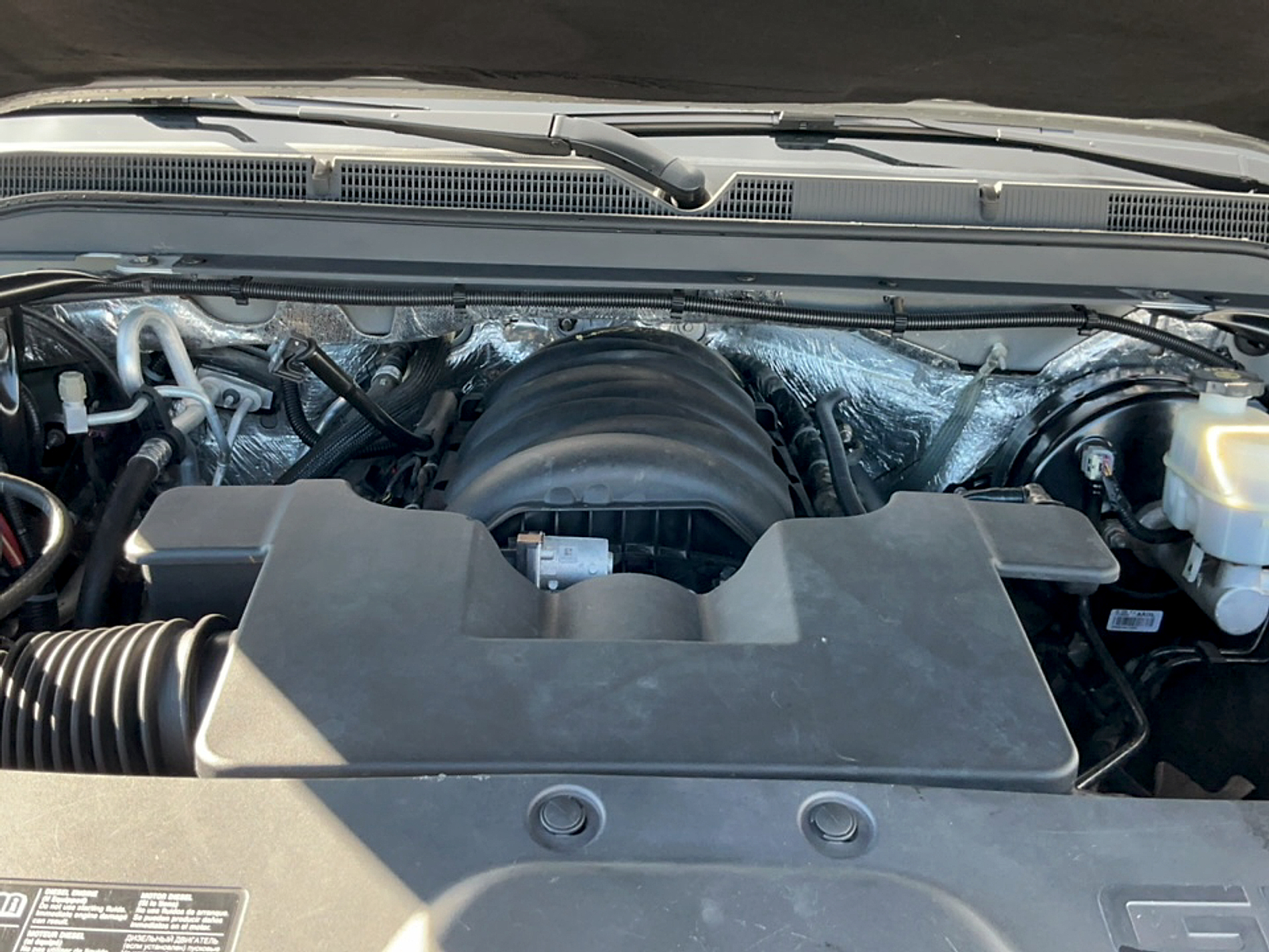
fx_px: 1100
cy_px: 476
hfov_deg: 60.0
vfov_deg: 46.8
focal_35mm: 30
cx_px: 634
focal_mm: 3
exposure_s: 1/120
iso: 50
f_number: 1.8
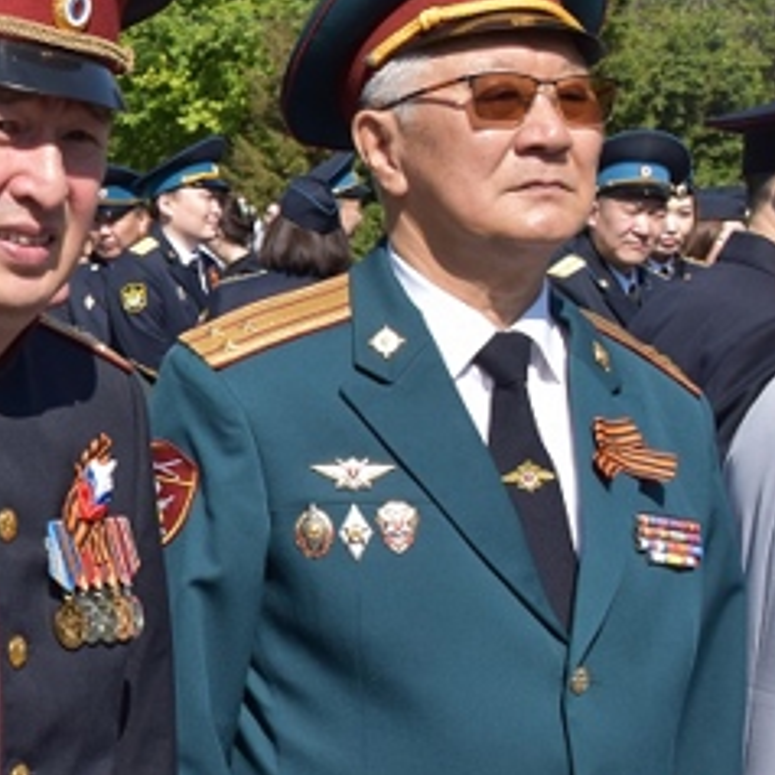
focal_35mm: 108
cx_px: -300
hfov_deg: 15.2
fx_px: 2744
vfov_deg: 16.1
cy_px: 368
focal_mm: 27
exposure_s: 1/320
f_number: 9
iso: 200
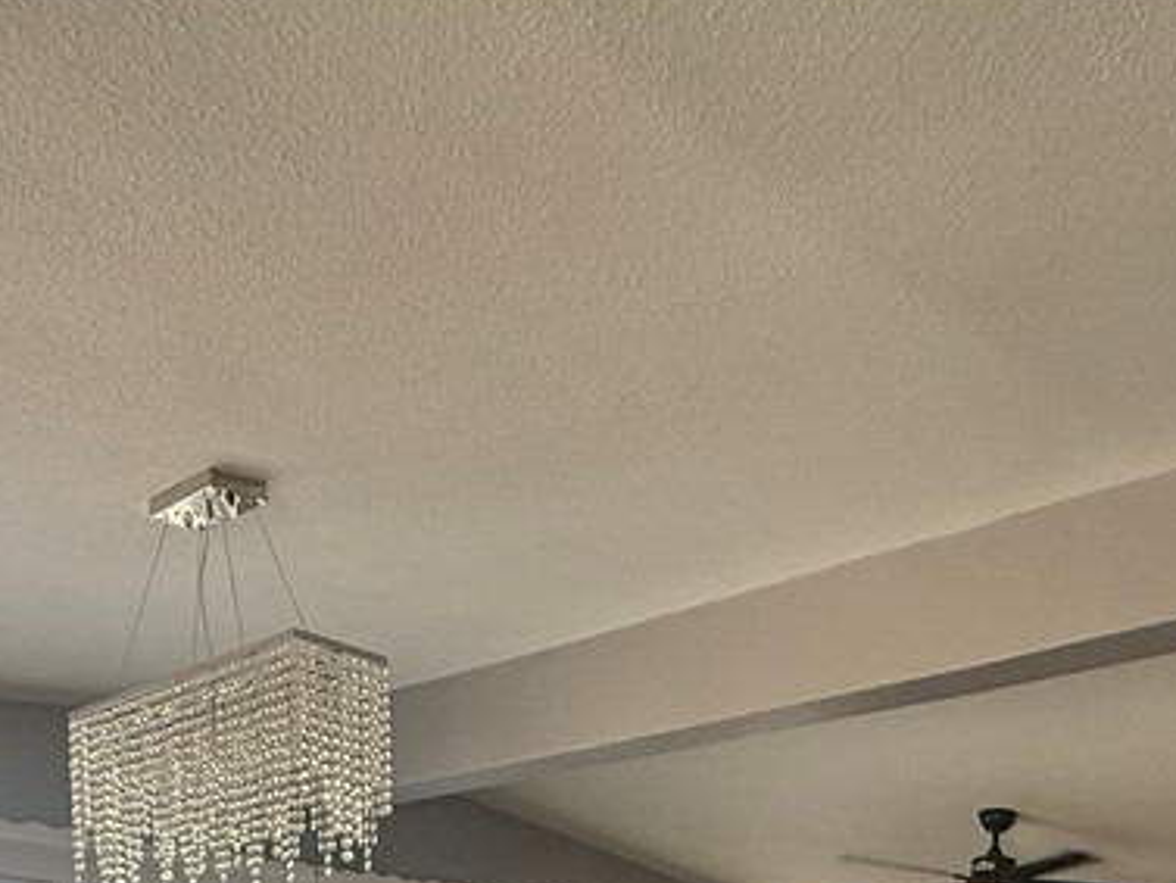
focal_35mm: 38
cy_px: 1179
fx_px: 1291
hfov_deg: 48.6
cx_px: 721
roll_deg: +0.1
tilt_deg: -5.0
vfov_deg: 29.5
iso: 200
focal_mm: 2.22
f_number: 2.2
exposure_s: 1/99
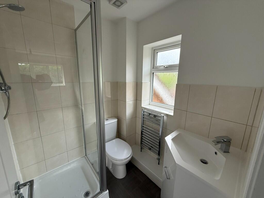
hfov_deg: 102.1
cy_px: 99
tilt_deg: -10.4
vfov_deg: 85.7
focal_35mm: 14
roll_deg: -1.1
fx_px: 107
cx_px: 132
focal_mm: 2.22
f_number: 2.2
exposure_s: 1/112
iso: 64
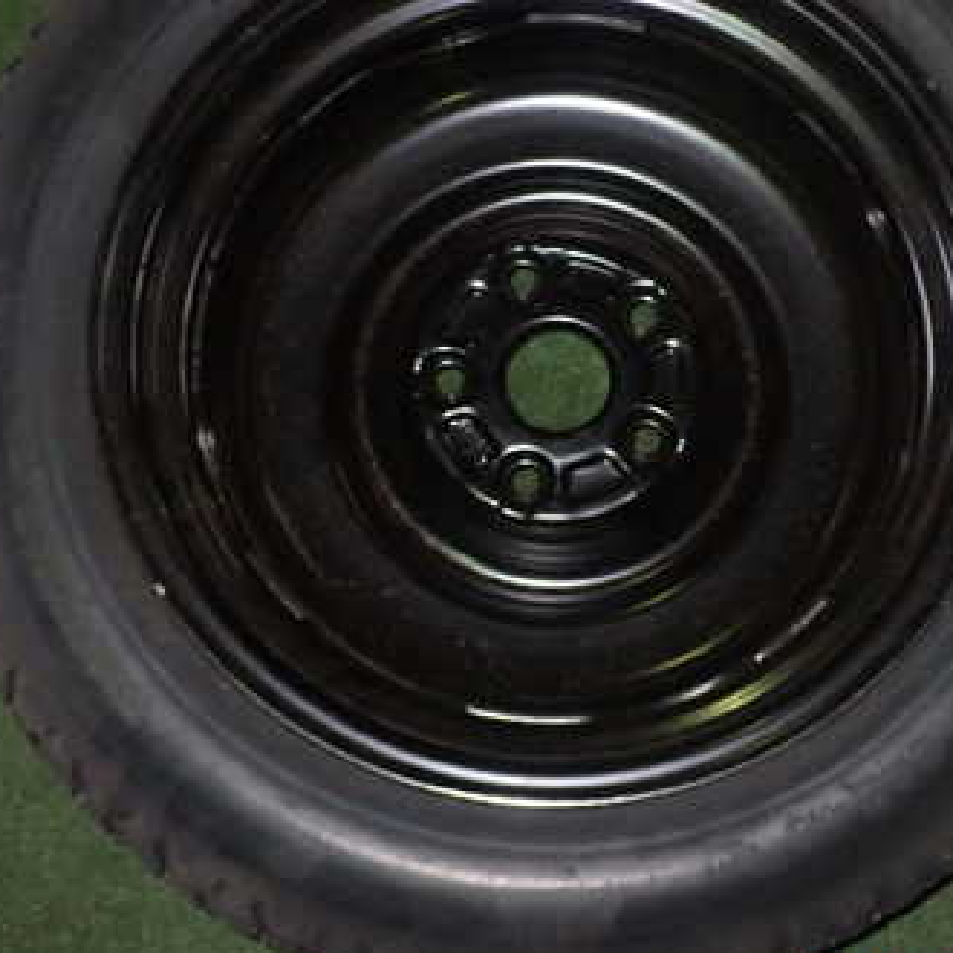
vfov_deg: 28.1
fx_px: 1900
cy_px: 373
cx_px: 592
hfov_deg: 28.1
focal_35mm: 61
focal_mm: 6.83
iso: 800
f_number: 8
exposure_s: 1/40
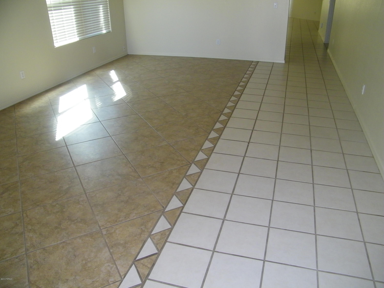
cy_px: 144
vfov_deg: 49.7
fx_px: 311
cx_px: 192
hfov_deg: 63.4
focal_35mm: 28
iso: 200
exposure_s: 1/125
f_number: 3.5
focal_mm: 5
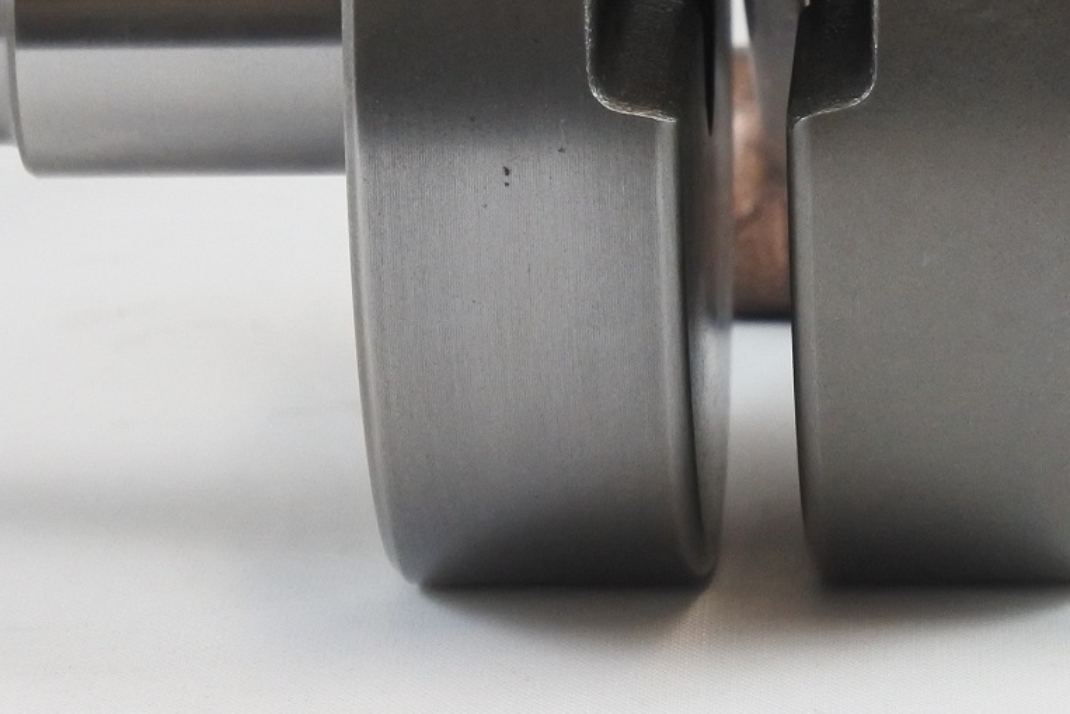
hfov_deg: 9.9
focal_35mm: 207
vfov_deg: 6.6
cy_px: -27
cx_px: 544
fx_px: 6153
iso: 800
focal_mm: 28.2
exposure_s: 1/125
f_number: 5.6
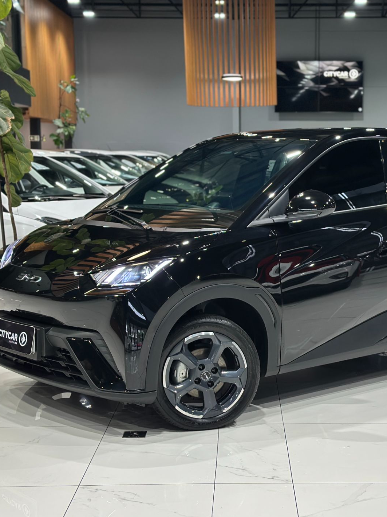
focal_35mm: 65
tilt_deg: -6.5
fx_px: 969
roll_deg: +0.0
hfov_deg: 22.5
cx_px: 258
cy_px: 258
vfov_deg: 29.8
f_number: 1.78
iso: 125
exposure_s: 1/60
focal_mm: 6.86
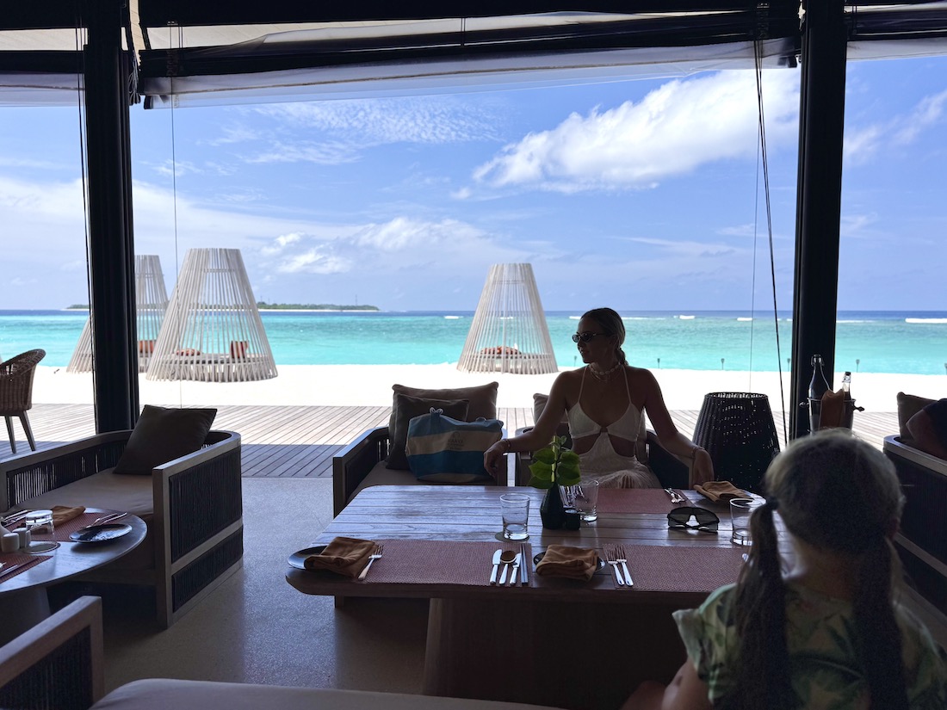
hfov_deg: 71.6
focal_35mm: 24
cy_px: 355
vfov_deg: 56.8
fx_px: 657
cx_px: 474
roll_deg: +0.4
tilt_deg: -4.0
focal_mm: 6.76
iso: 80
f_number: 1.78
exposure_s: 1/7092
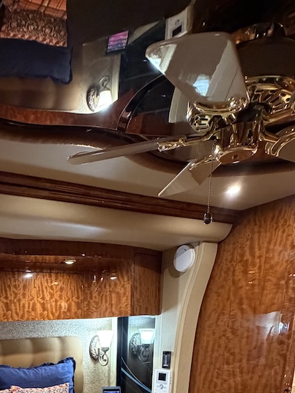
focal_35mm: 34
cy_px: 465
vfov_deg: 39.7
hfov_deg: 39.8
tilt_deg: -20.5
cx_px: 52
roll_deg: +2.6
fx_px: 386
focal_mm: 2.22
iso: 800
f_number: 2.2
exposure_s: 1/60
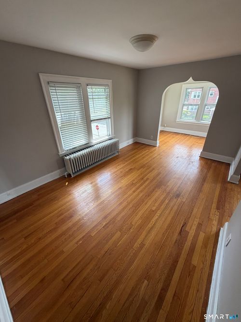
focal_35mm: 14
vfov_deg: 102.1
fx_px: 130
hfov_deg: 85.7
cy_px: 161
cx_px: 120
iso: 125
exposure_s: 1/121
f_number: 2.2
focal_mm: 2.22
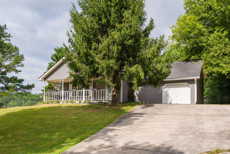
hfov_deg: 58.7
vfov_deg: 41.1
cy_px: 77
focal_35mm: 32
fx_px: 204
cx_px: 115
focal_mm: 32
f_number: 7.1
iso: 320
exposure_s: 1/800
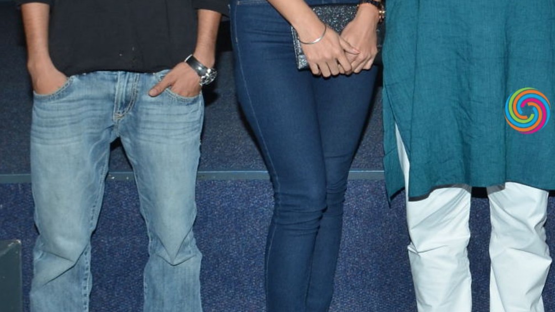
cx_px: 627
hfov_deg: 25.1
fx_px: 1148
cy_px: -55
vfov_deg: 15.0
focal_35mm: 78
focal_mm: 22
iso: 400
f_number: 5.6
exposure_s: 1/125
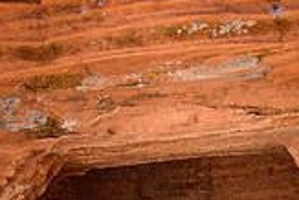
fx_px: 798
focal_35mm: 96
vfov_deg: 13.8
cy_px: 252
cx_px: 248
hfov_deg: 20.9
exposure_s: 1/500
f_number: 5.6
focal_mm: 18
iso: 800
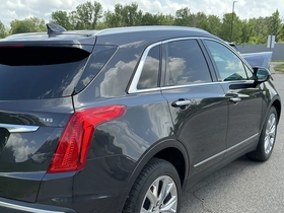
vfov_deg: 35.4
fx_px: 328
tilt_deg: -17.4
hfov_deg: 46.4
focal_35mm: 40
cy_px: 151
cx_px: 109
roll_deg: +1.6
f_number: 1.8
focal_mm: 3
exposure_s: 1/504
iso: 25
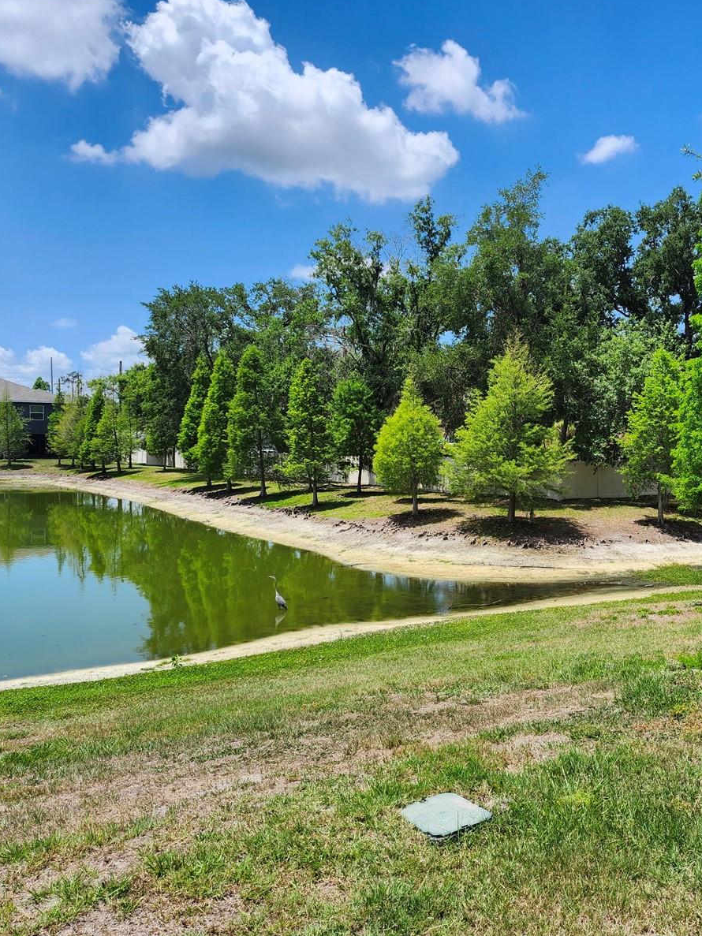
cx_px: 490
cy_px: 464
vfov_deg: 58.4
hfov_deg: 44.5
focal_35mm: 31
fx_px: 838
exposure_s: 1/1433
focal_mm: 5.54
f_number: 1.8
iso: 25
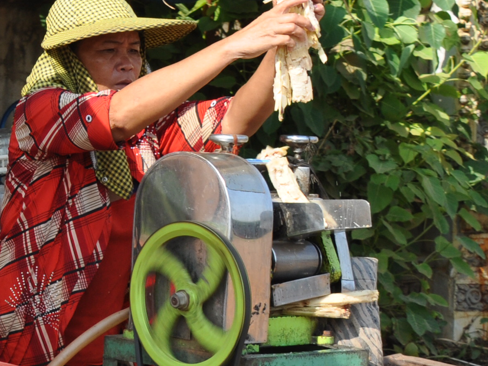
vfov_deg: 22.6
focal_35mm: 65
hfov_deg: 29.6
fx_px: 916
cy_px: 147
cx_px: 166
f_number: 8
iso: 200
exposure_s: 1/250
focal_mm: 28
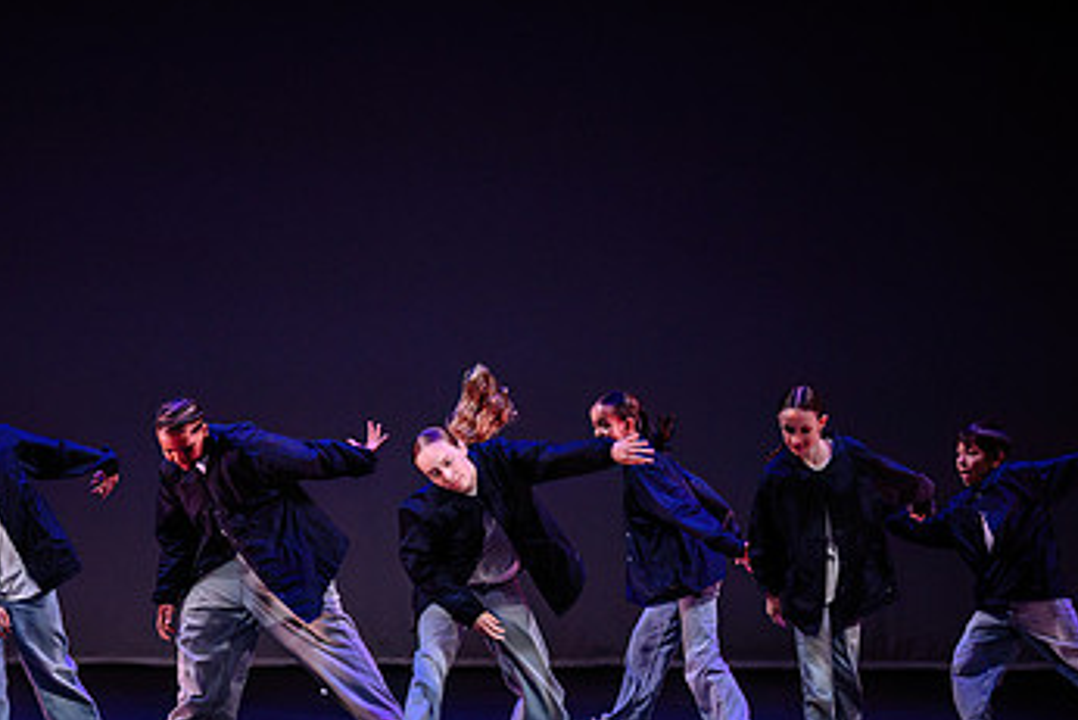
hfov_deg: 11.9
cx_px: 305
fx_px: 5182
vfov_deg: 7.9
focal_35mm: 173
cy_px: 548
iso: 1600
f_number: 2.8
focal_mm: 98
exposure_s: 1/400
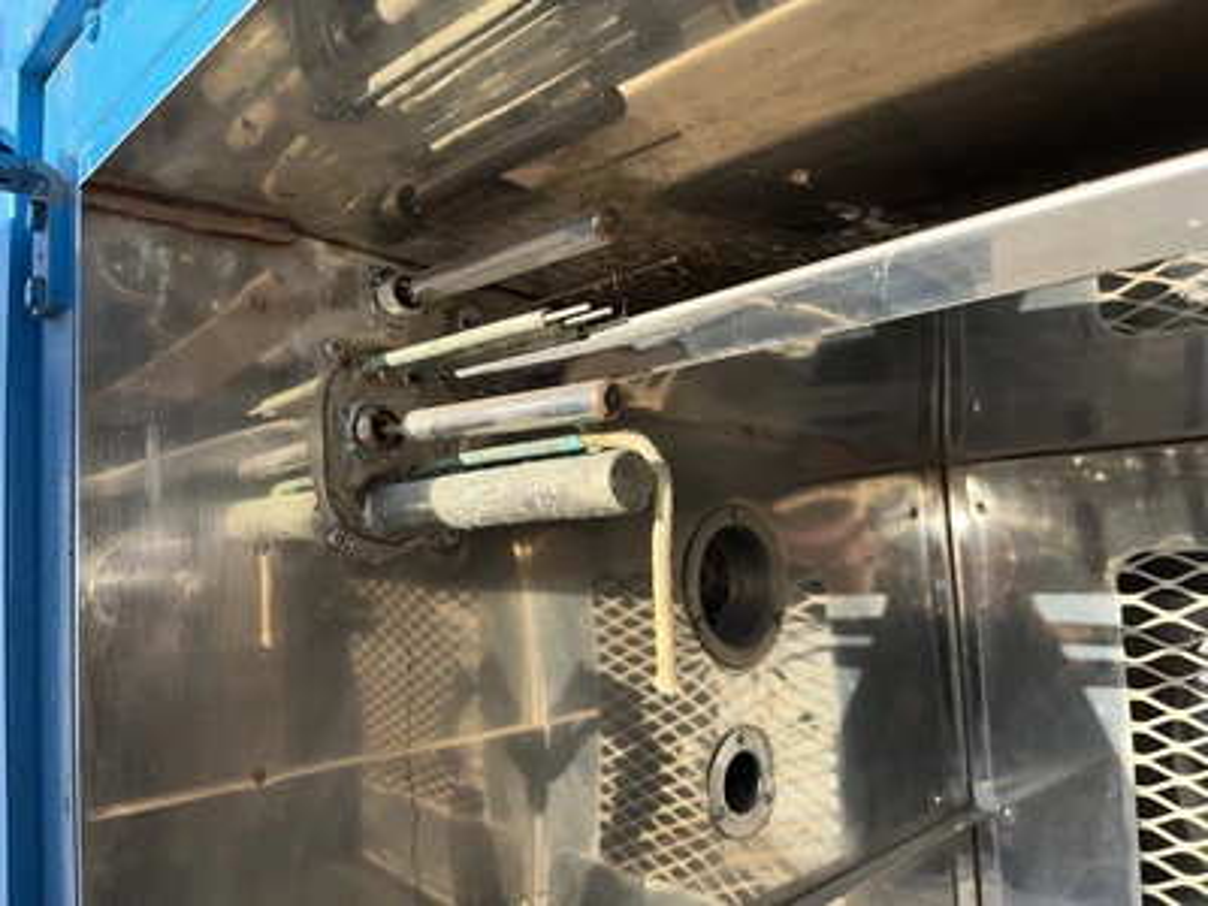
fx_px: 907
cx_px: 604
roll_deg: +1.0
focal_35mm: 26
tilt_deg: +7.8
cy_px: 453
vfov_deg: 53.1
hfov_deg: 67.3
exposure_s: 1/967
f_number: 1.6
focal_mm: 5.1
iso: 32
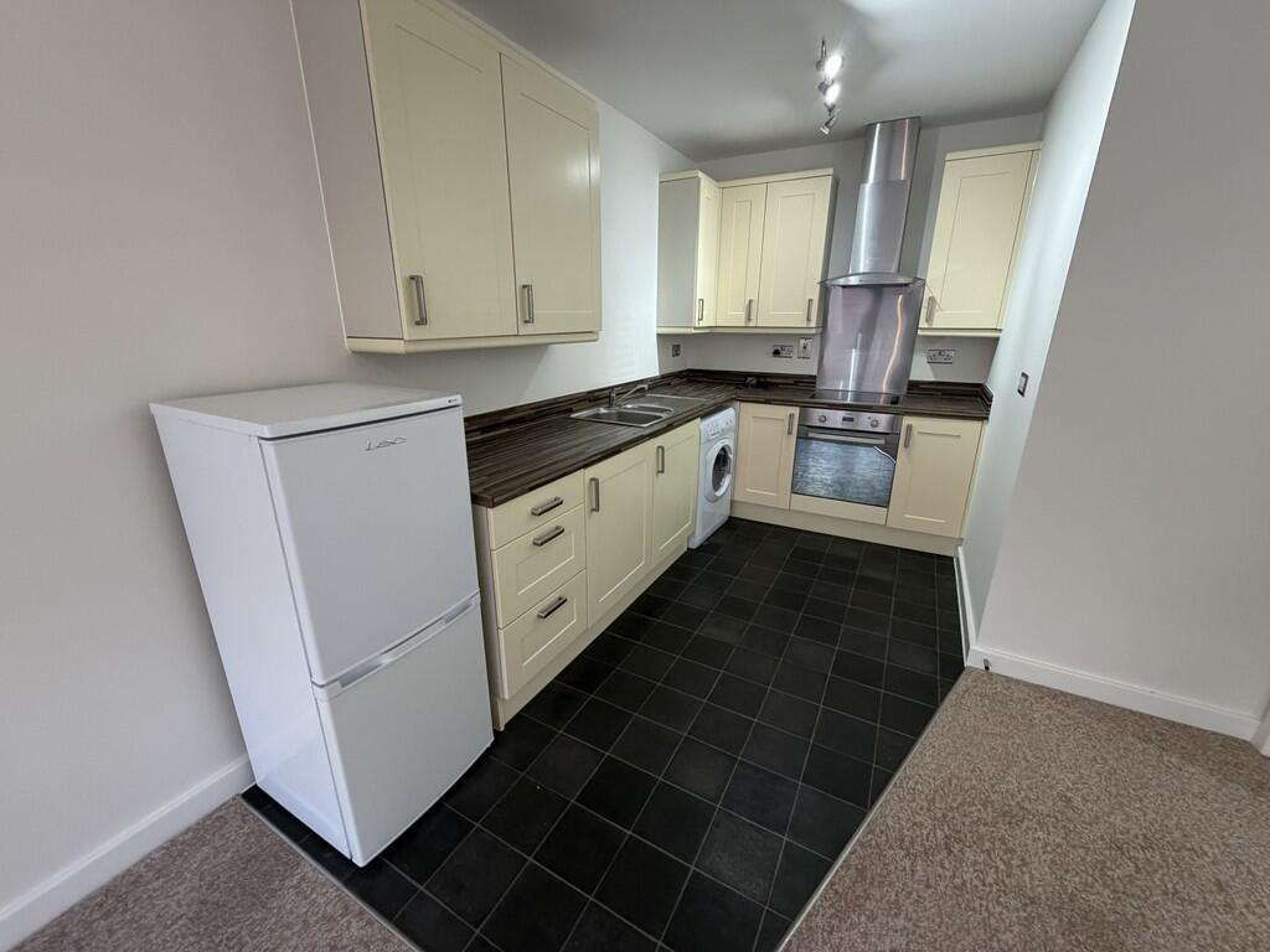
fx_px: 514
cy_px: 476
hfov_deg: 102.1
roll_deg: +0.1
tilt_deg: -17.5
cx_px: 635
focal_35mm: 14
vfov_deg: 85.7
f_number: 2.2
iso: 250
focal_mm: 2.22
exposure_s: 1/100
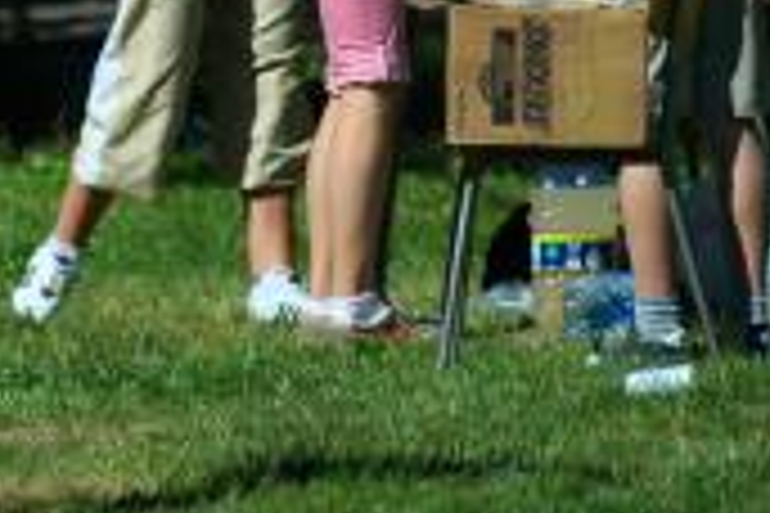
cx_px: 7
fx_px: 17580
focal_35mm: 822
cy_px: -72
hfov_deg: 2.5
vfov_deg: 1.7
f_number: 5.3
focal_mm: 220
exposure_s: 1/2000
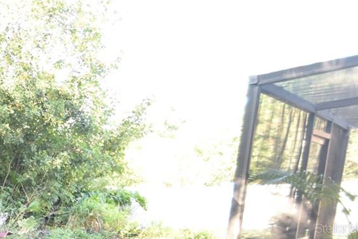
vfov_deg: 29.5
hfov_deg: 31.2
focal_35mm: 43
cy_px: 228
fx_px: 428
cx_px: -141
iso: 800
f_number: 3.5
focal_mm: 10
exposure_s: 1/125
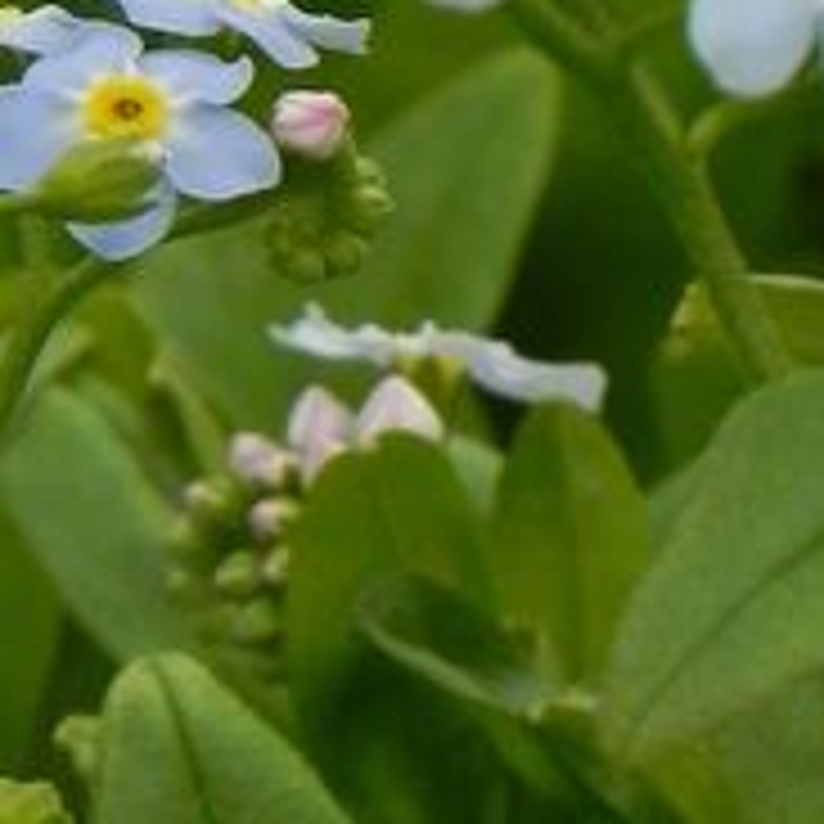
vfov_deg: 1.8
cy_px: -77
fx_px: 25638
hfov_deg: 1.8
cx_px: 414
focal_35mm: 952
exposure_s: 1/500
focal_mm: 44
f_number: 5
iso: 160
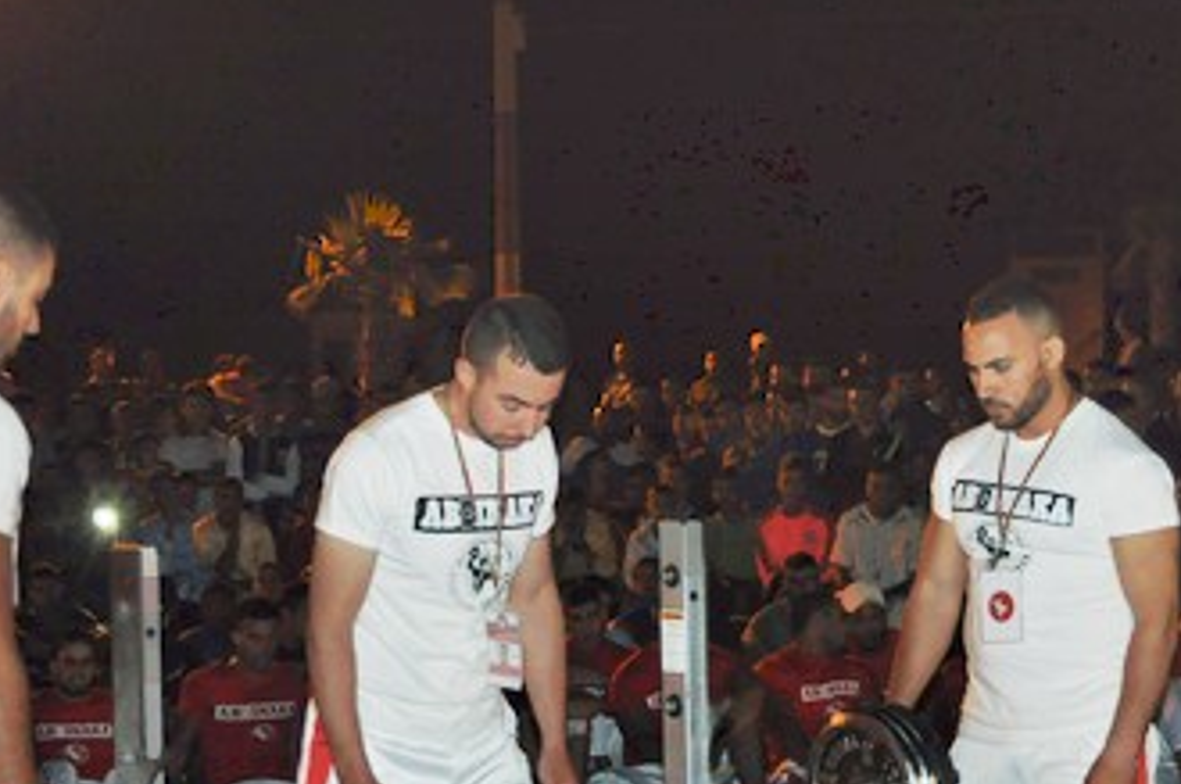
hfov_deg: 21.9
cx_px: 558
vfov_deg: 14.6
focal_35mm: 93
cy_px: 657
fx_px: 3046
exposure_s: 1/60
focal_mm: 32
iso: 800
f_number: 4.5
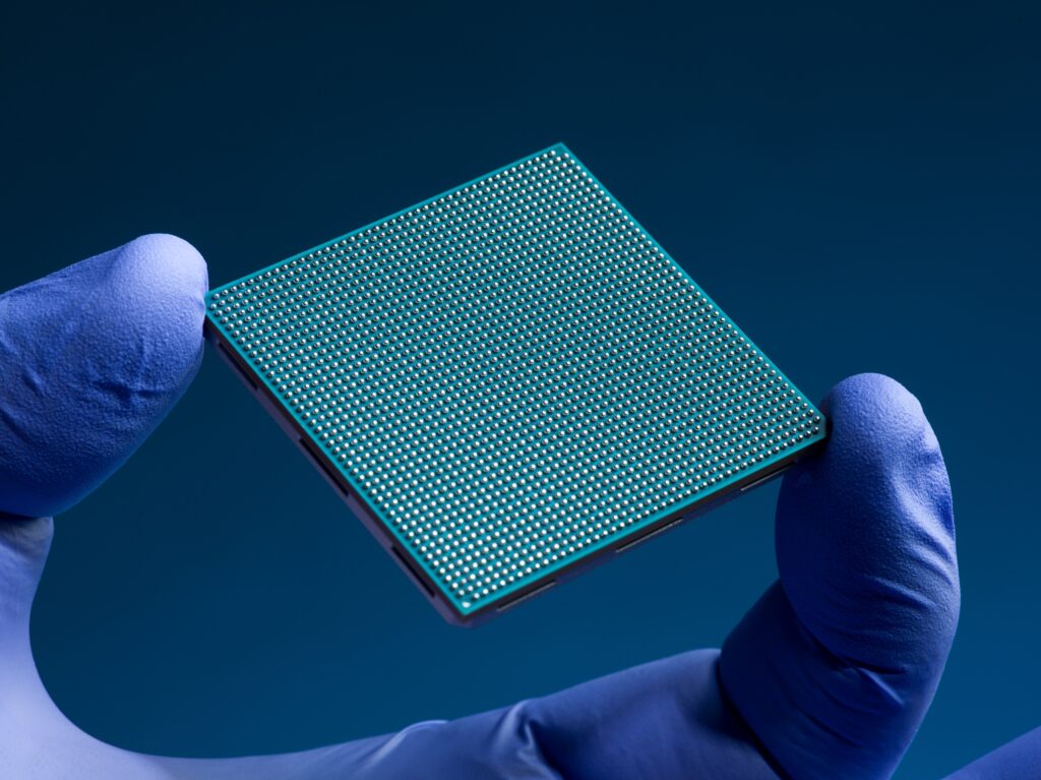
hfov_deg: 20.9
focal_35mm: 94
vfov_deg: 15.7
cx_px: 520
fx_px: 2826
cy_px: 390
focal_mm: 120
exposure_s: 1/1250
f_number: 16
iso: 100
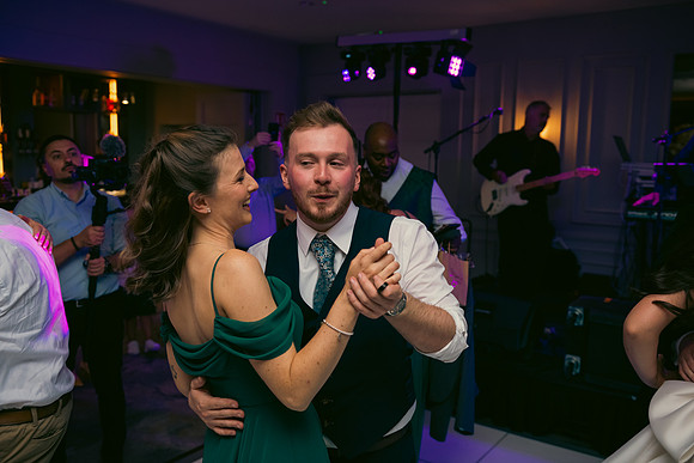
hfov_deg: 58.7
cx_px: 347
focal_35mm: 32
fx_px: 617
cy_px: 232
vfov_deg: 41.1
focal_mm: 32
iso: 800
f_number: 3.5
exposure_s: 1/160
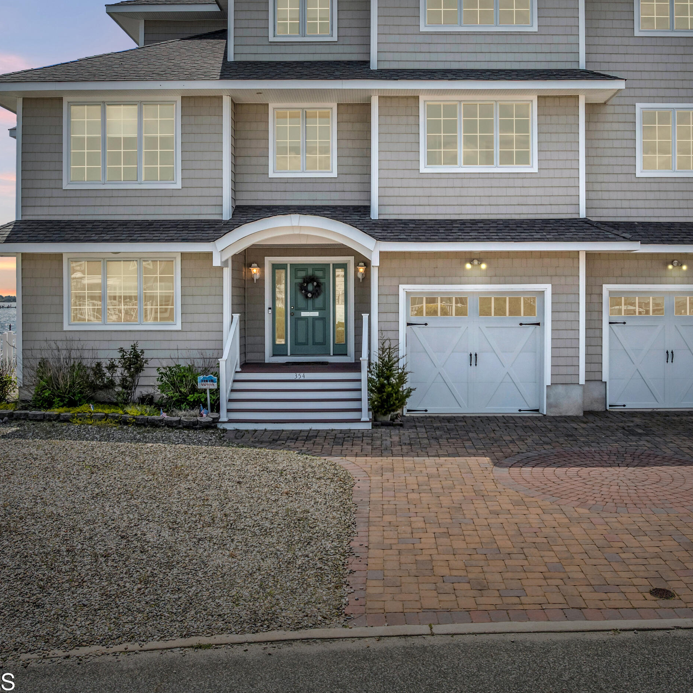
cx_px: 379
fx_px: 770
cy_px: 304
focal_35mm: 34
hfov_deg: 48.4
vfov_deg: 48.3
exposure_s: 1/3200
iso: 100
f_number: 2.8
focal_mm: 12.29
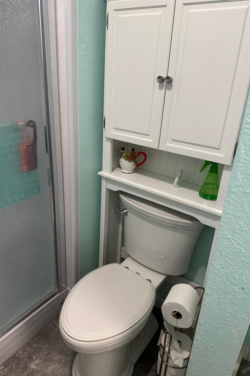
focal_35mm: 25
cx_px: 126
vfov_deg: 71.5
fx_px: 261
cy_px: 188
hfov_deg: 51.3
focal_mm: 6.86
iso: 200
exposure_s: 1/120
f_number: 1.78
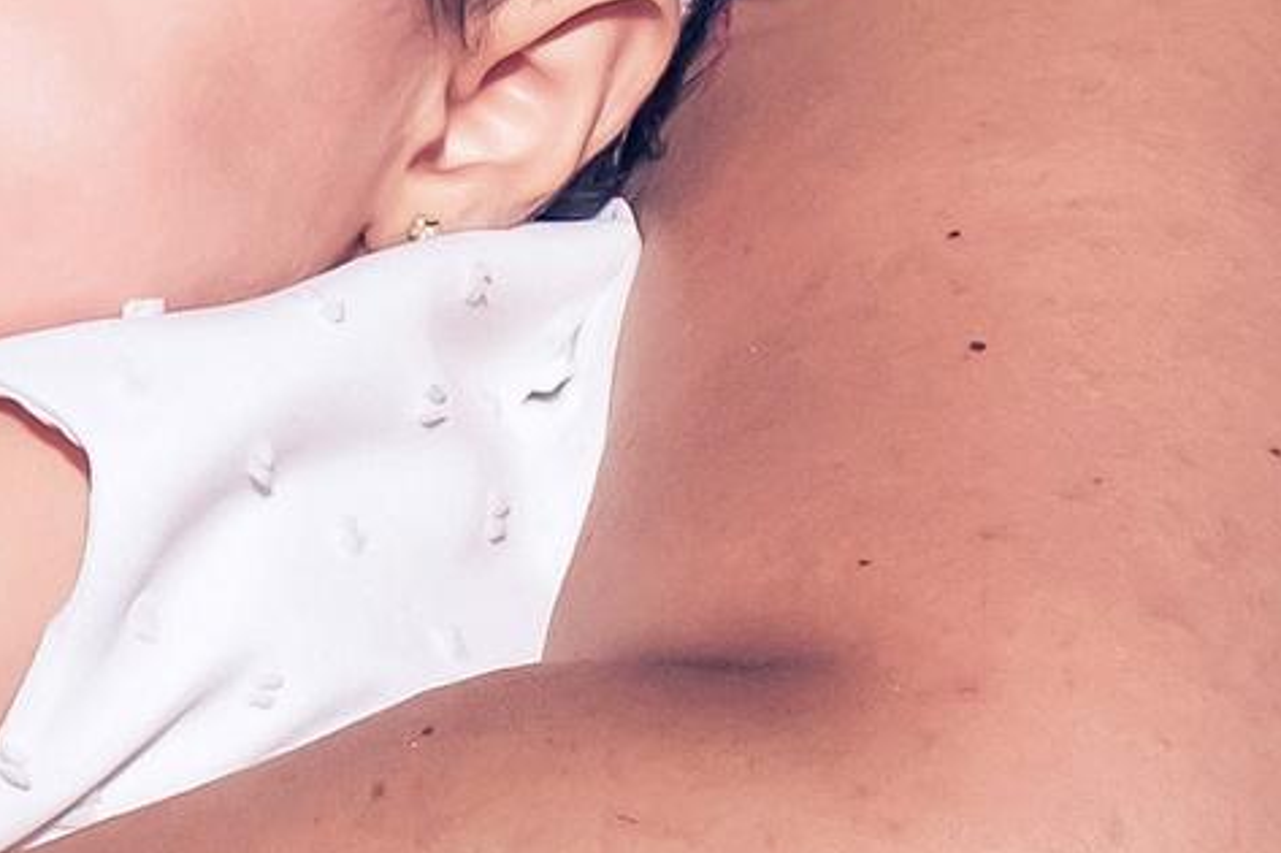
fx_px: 4624
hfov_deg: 13.4
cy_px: 204
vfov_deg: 10.5
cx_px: -1354
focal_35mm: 130
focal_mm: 16
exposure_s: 1/125
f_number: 5.6
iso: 1600
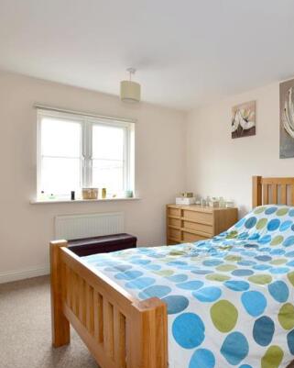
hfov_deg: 52.5
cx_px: 271
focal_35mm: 23
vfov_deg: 72.6
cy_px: 184
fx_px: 250
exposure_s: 1/6
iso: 200
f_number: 11
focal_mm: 10
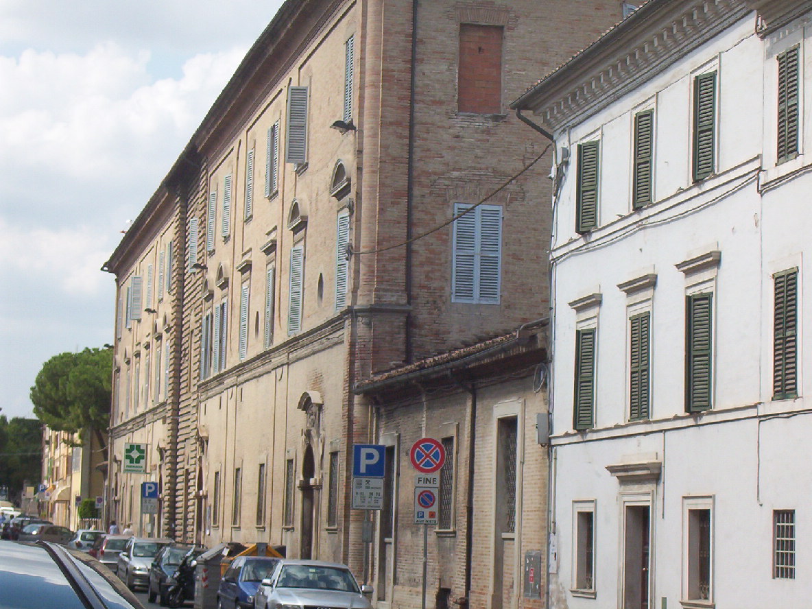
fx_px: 2158
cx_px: 406
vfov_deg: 16.1
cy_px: 304
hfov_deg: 21.3
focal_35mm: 92
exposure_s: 1/937
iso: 100
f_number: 4.33
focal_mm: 14.19
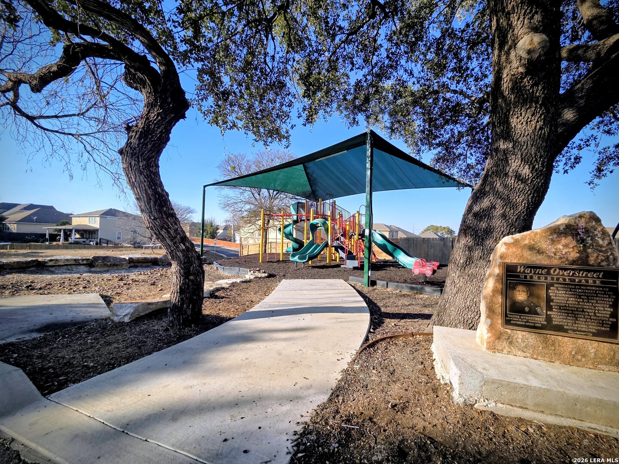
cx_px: 310
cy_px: 232
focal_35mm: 13
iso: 50
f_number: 2.2
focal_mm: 2.2
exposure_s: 1/1081
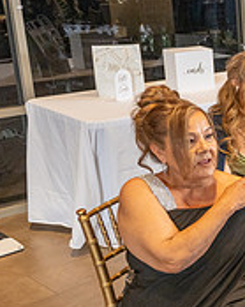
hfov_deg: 15.7
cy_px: 163
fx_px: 680
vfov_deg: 25.4
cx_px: 502
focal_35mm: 75
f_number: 3.5
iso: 800
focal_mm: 24
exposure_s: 1/160
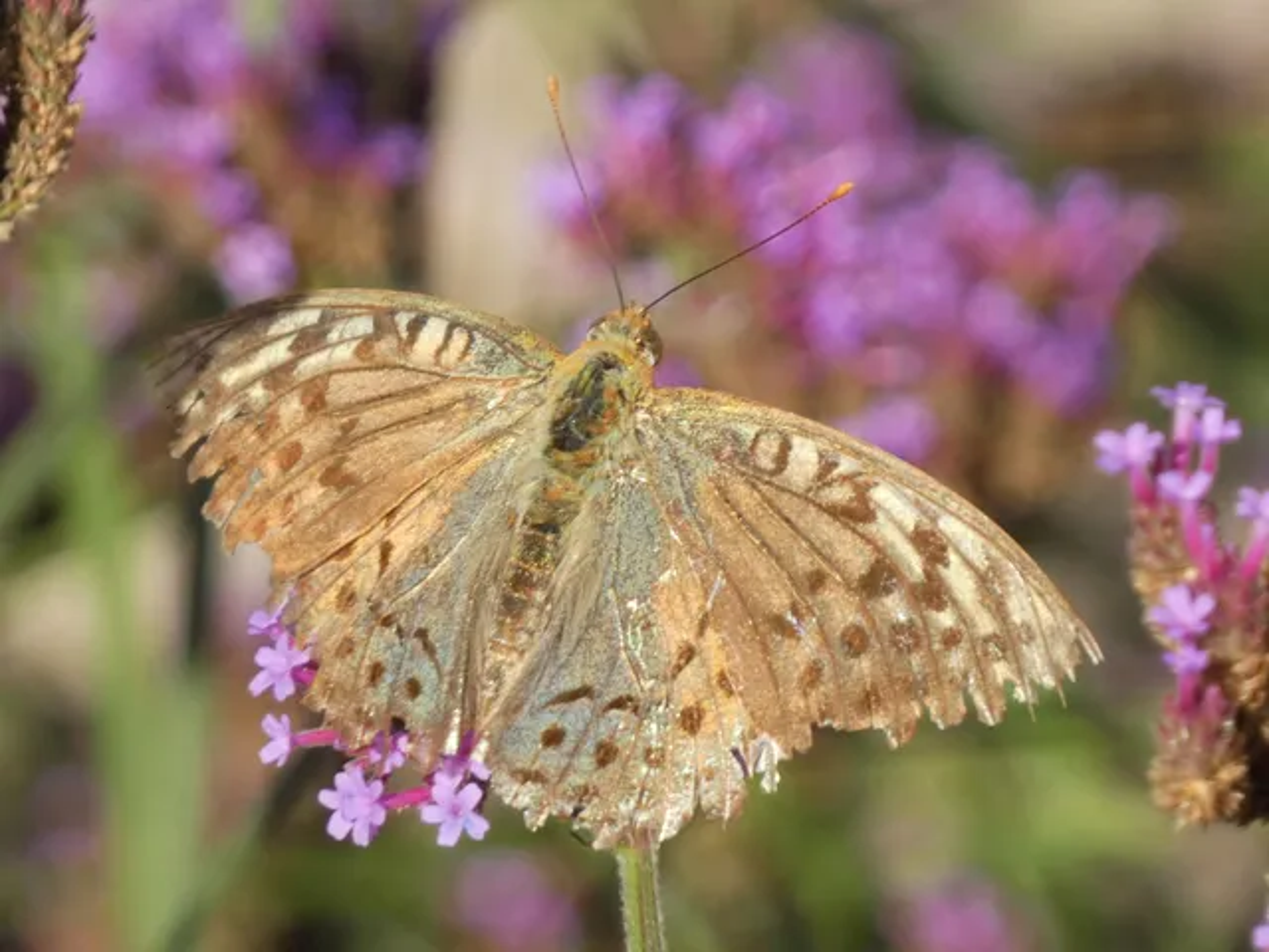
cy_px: 476
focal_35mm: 515
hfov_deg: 3.8
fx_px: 18880
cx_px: 634
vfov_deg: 2.9
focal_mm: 92.3
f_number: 5.6
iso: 100
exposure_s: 1/100
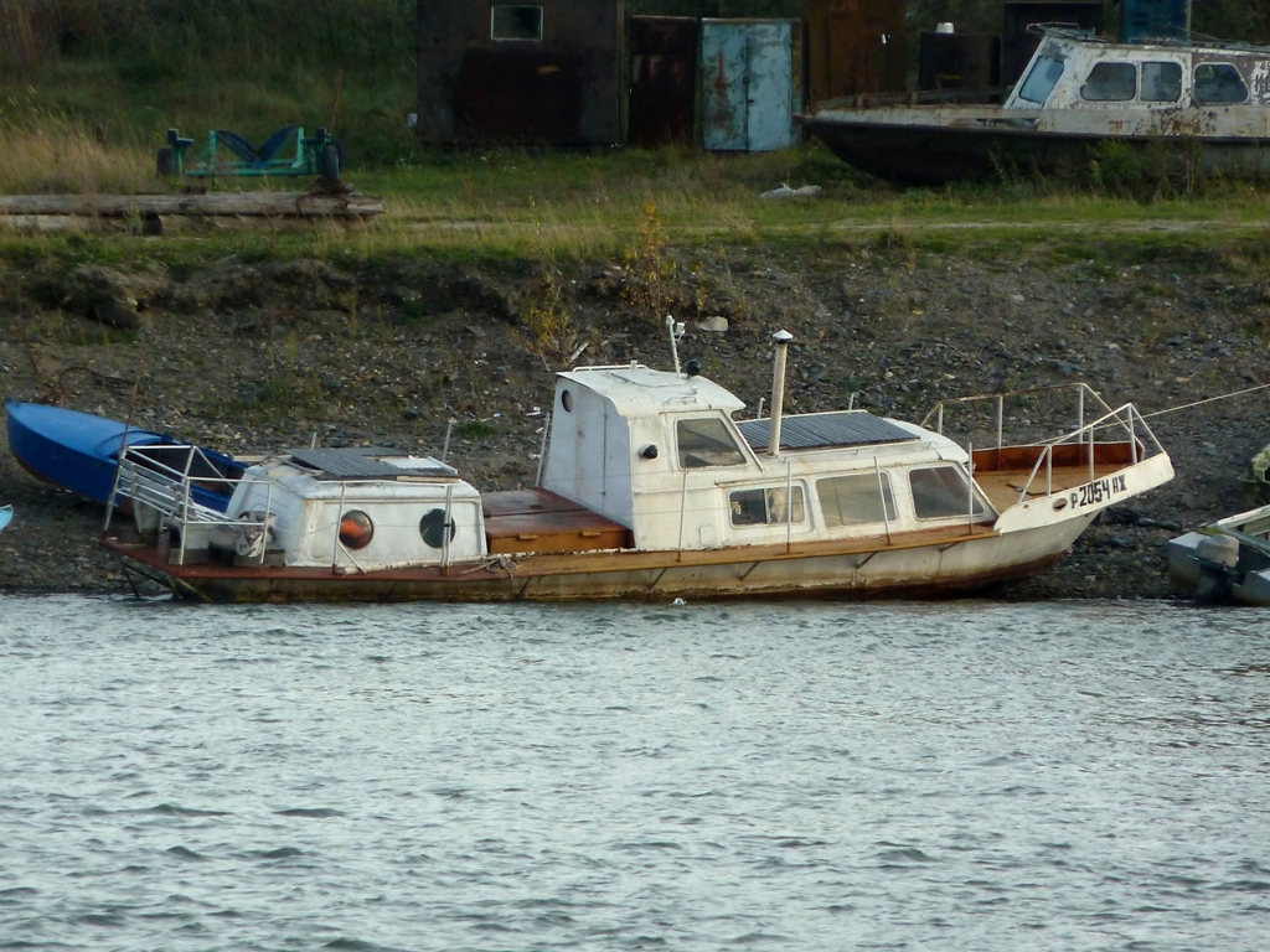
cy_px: 476
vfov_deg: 3.7
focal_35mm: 399
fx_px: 14639
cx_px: 635
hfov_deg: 5.0
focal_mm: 49.2
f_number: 4.9
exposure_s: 1/250
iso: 160
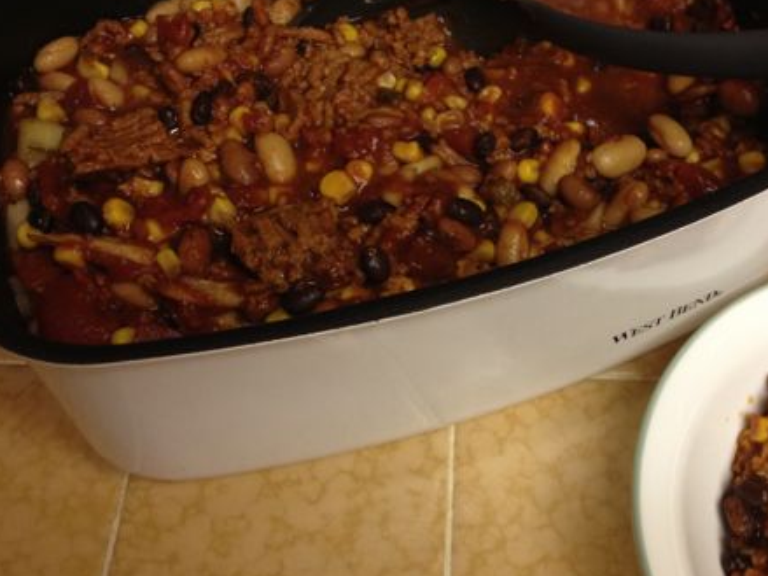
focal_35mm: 51
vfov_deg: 28.5
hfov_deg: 37.0
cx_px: 521
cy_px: 289
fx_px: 1131
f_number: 2.4
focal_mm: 4.28
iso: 125
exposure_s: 1/20
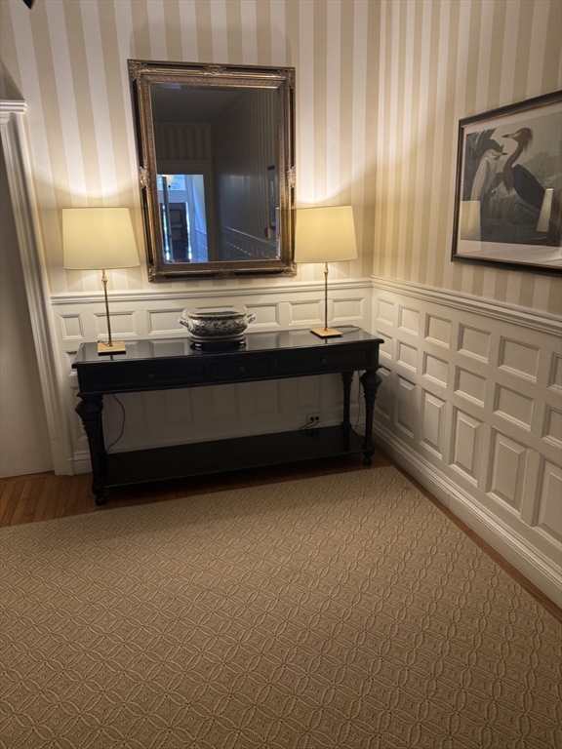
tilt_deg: -16.0
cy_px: 374
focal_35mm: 24
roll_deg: +1.2
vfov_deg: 71.6
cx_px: 281
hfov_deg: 56.8
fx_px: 520
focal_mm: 6.76
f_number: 1.78
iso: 160
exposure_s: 1/60
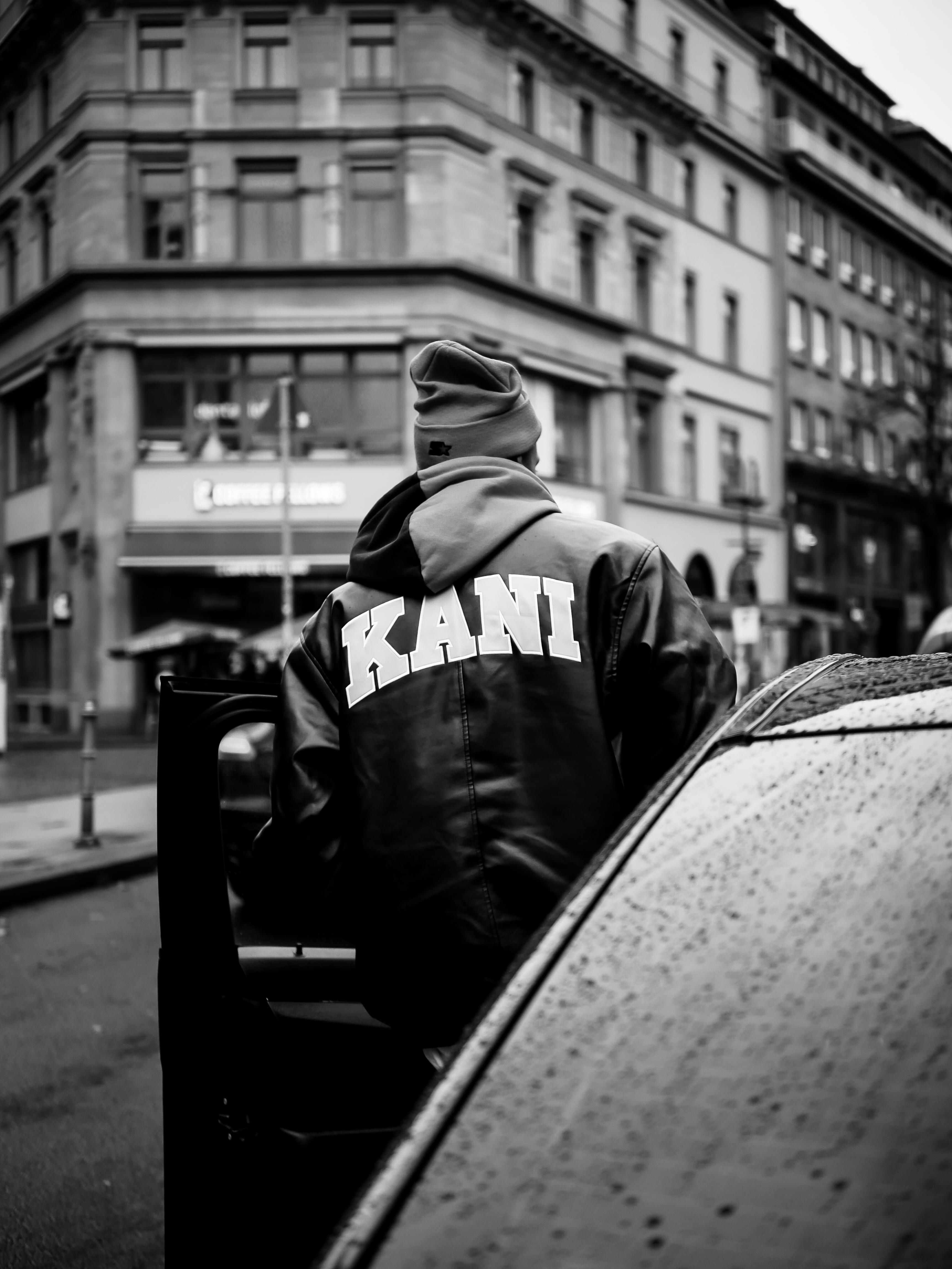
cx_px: 476
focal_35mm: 50
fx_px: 1832
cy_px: 634
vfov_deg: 38.2
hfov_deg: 29.1
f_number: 1.8
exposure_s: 1/500
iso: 200
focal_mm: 25
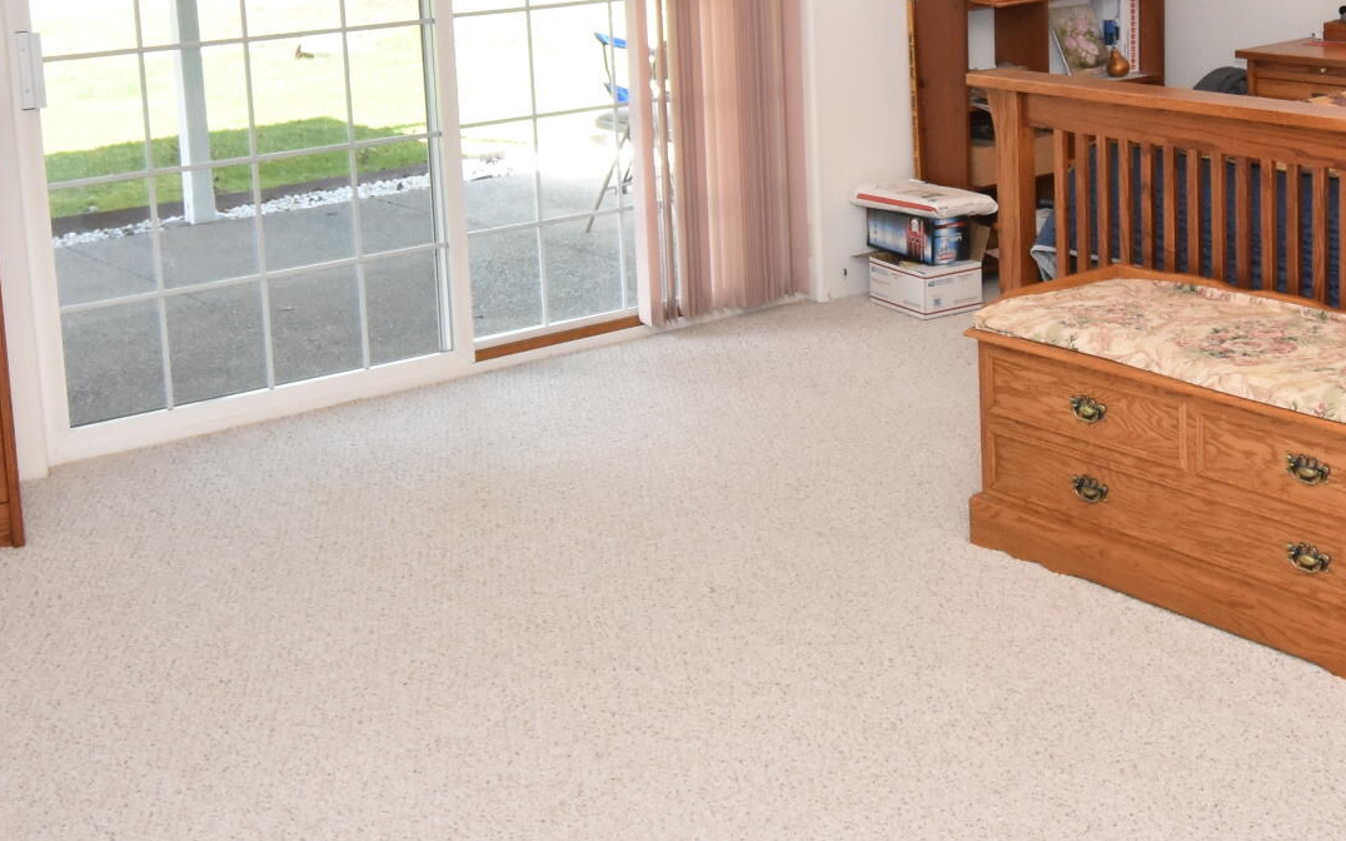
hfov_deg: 36.5
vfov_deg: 23.0
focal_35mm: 55
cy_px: 158
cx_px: 783
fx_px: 2033
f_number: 5
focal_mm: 13
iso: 900
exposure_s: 1/125
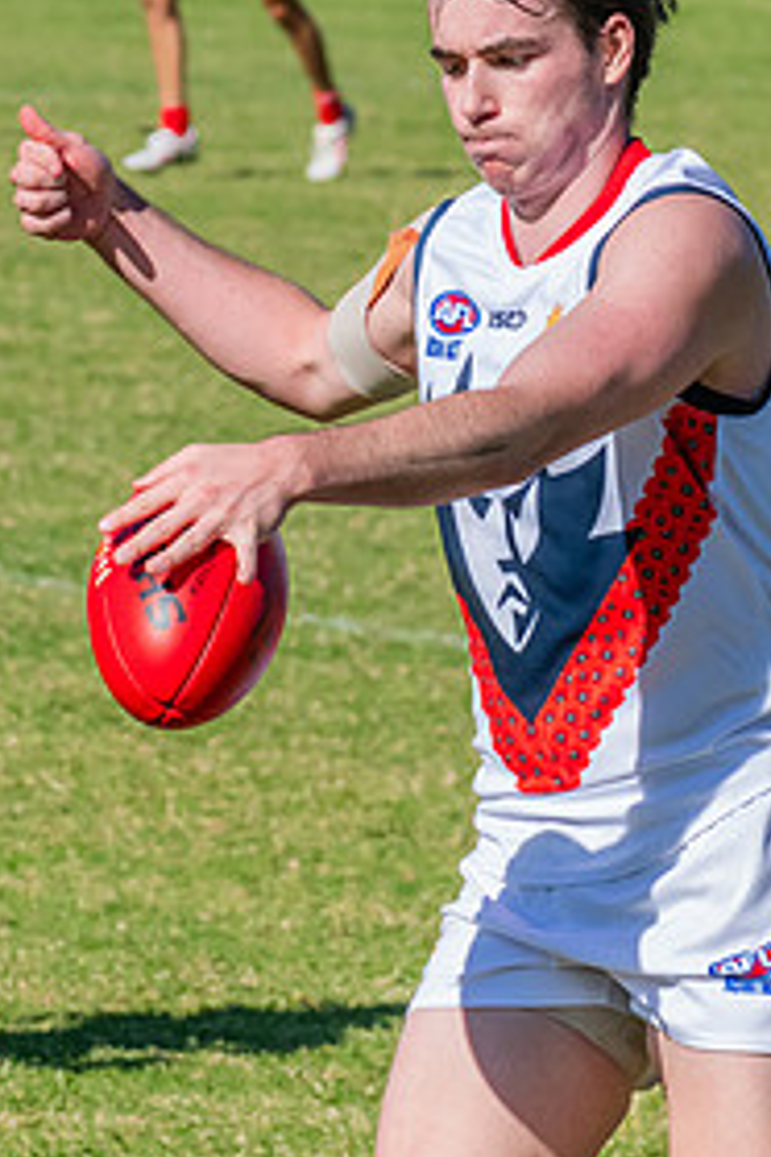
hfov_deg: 2.3
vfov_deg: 3.4
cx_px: 459
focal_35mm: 602
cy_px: 755
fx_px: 19338
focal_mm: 240
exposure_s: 1/1600
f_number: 14
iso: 1600
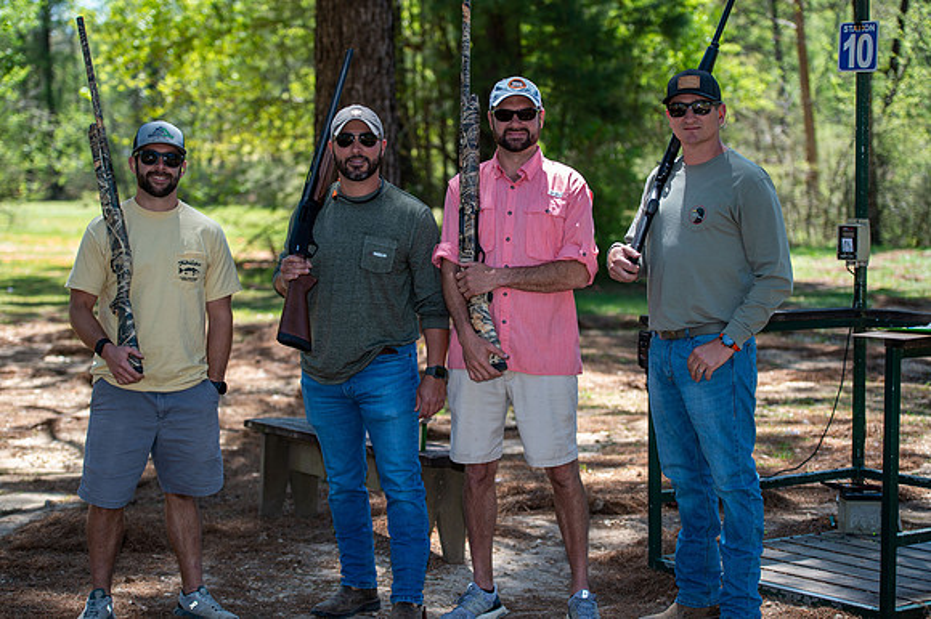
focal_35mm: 70
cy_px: 310
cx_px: 466
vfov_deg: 19.4
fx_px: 1809
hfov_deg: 28.9
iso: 50
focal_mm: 70
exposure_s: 1/250
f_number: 2.8
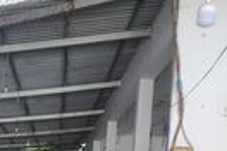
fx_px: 454
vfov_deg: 17.6
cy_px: 202
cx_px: 49
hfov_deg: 27.6
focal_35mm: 72
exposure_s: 1/40
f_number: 2.4
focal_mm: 4.3
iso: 320
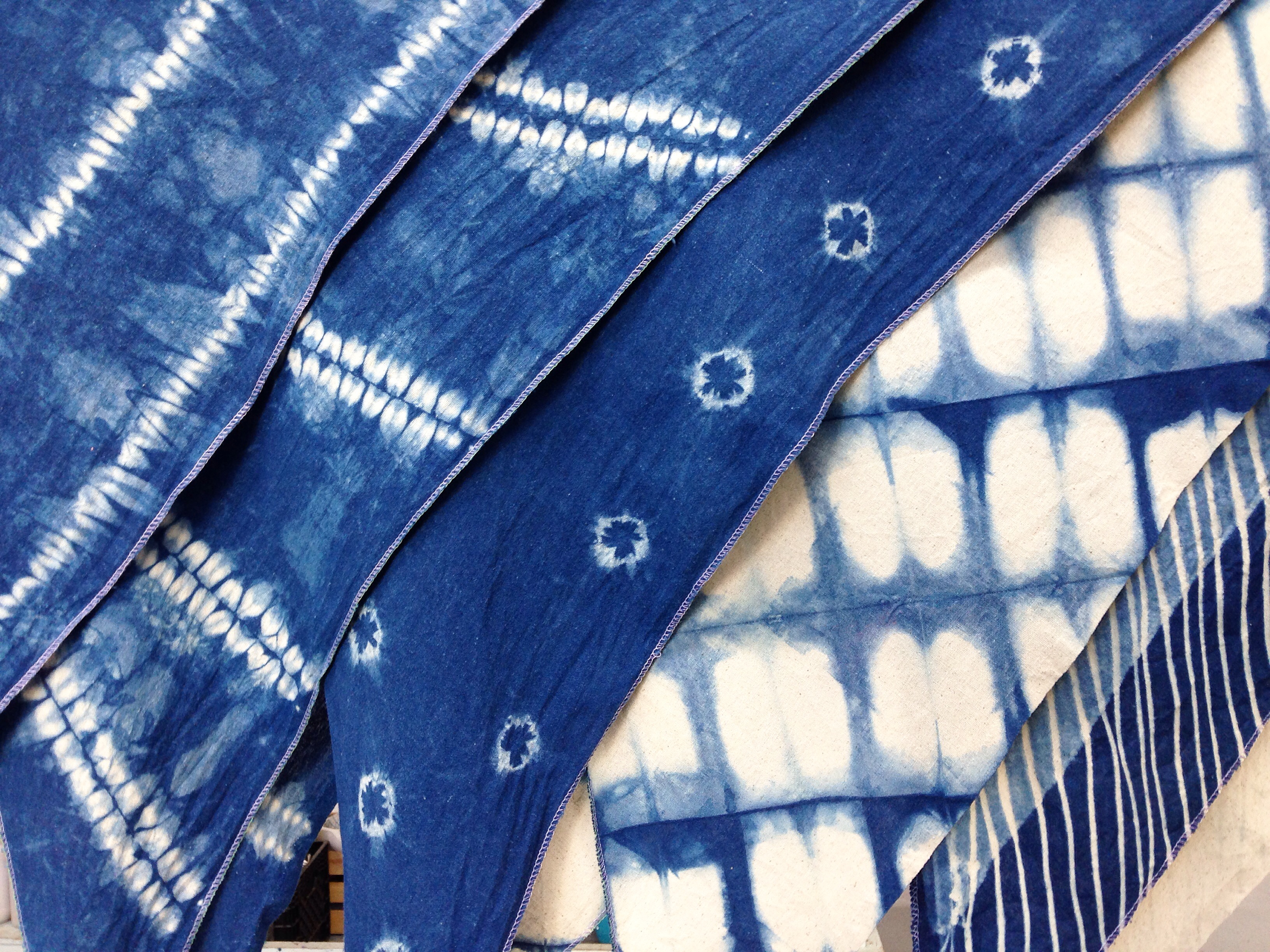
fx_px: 1211
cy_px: 476
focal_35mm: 33
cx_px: 635
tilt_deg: -1.5
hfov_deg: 55.4
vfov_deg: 42.9
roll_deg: -1.2
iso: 64
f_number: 2.4
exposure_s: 1/20
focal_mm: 4.12
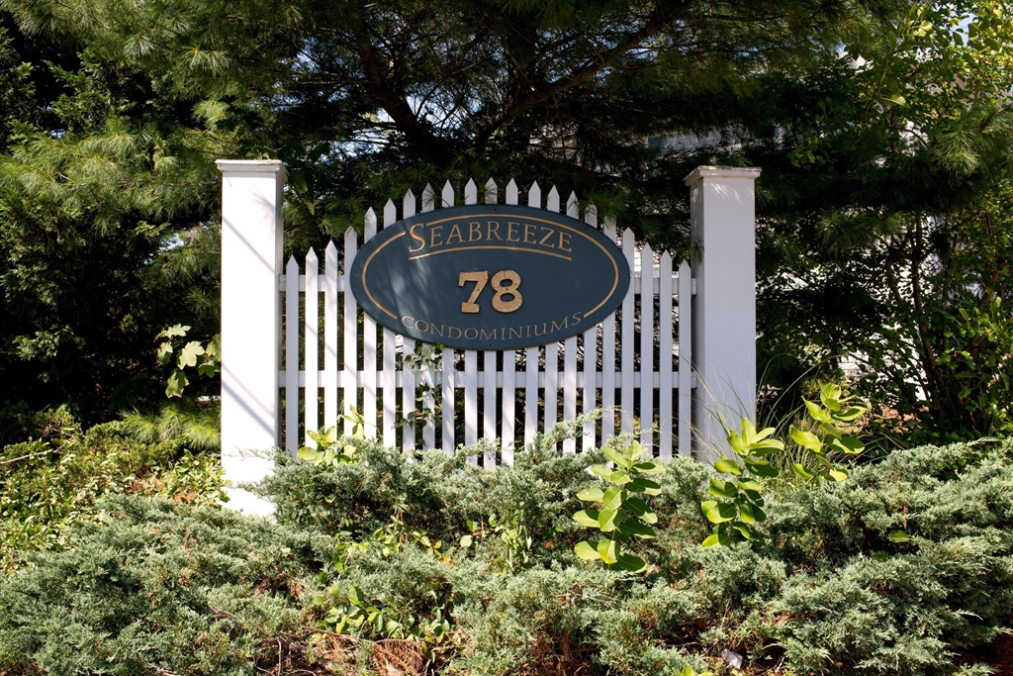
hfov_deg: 54.4
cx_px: 506
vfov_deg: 37.9
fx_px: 985
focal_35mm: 35
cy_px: 338
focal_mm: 35
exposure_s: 1/15
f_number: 13
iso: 64
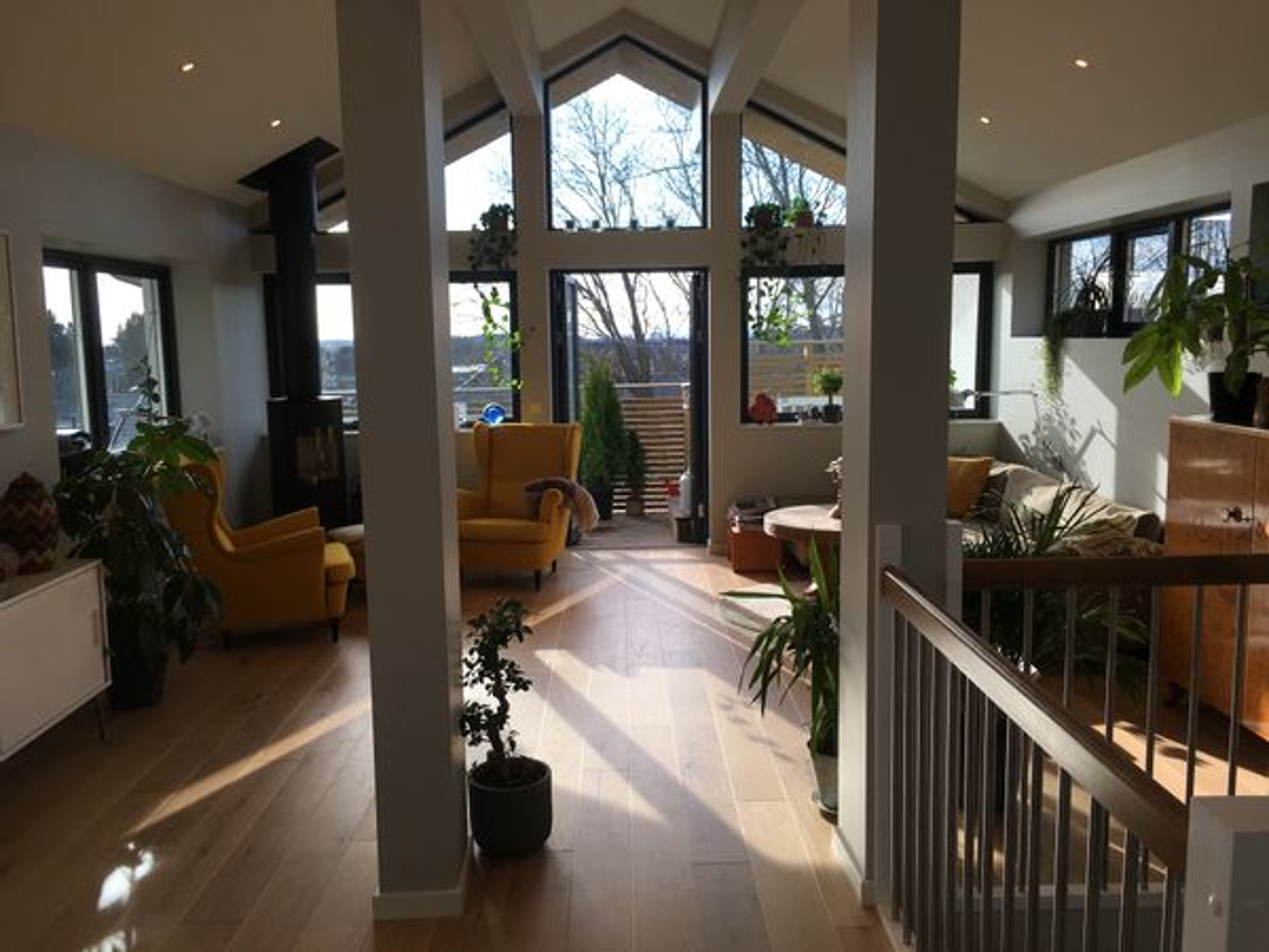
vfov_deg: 48.2
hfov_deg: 61.7
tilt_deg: -5.1
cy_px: 476
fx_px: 1063
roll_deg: +0.8
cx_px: 634
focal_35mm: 29
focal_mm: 4.15
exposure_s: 1/301
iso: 25
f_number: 2.2
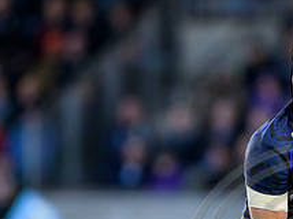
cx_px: 302
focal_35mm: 1206
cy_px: 283
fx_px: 10197
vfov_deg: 1.2
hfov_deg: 1.6
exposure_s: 1/2000
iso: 4000
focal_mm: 400
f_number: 3.5
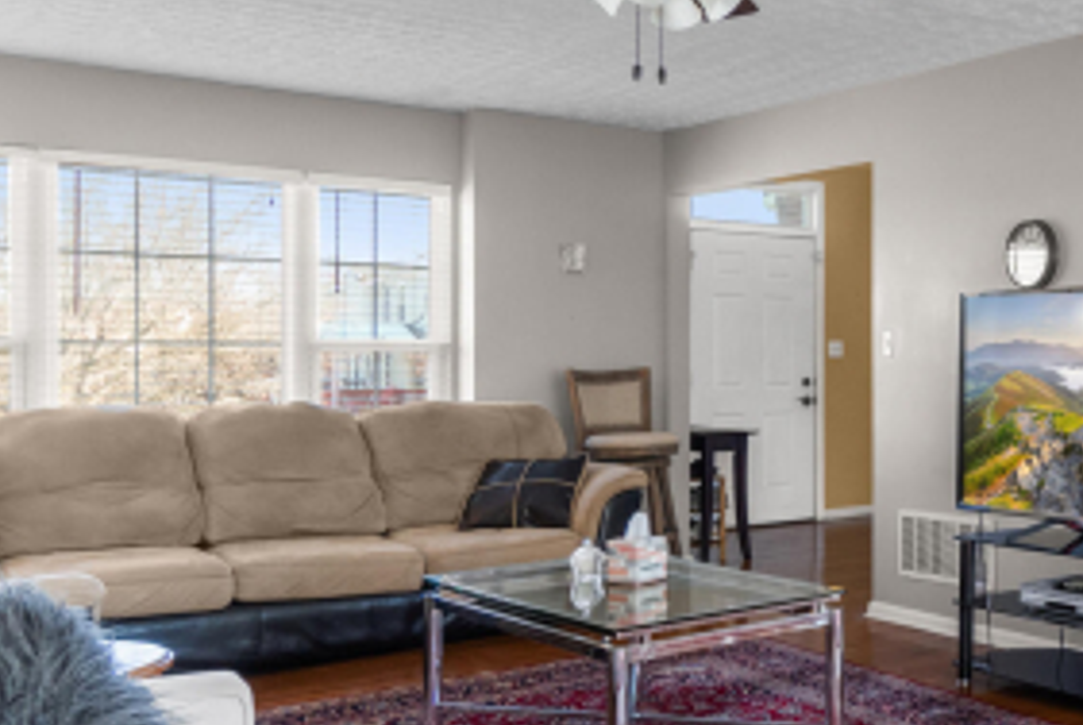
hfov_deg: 37.4
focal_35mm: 40
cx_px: 1283
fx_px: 1205
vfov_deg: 33.5
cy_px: 328
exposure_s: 1/20
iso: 400
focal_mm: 10
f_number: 8
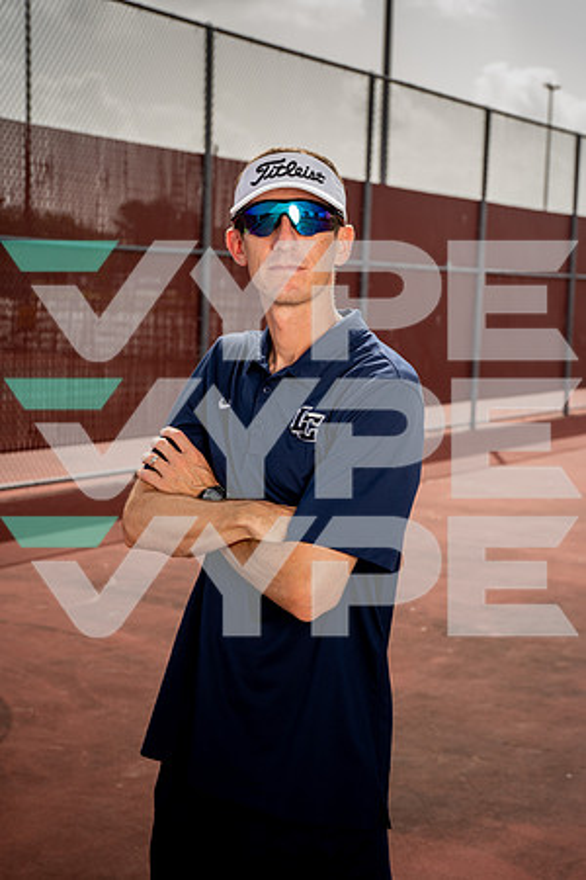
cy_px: 440
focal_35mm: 64
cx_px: 293
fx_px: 1563
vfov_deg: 31.4
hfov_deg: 21.2
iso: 50
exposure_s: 1/250
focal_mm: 64
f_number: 7.1
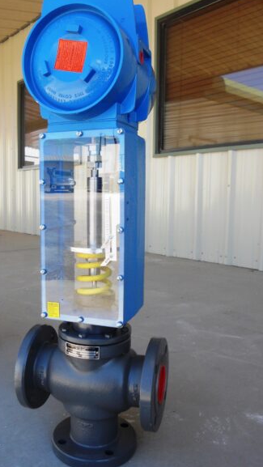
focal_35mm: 34
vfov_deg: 58.0
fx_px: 421
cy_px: 234
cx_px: 104
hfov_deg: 34.6
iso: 80
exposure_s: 1/200
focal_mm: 4.9
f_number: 3.2
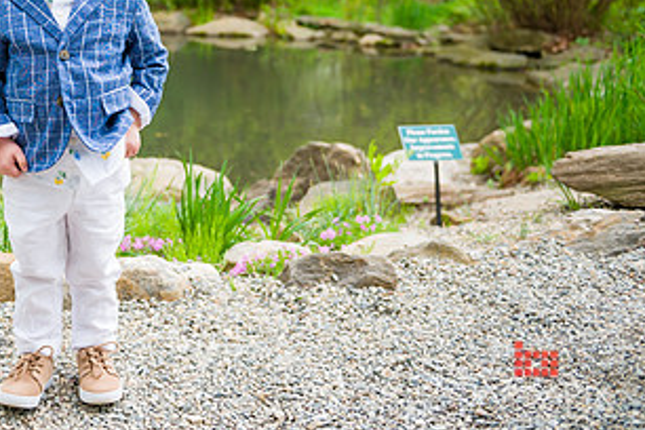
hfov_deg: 34.1
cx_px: 53
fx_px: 985
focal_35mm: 55
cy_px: 44
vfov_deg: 24.0
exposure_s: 1/400
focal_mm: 29
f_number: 3.5
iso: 200
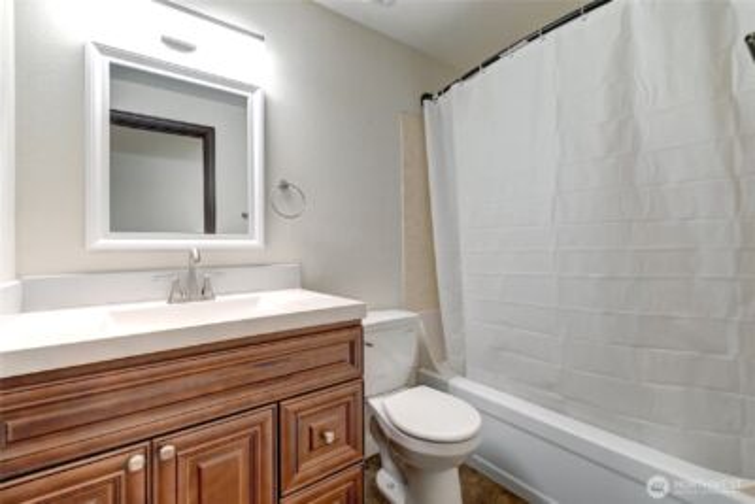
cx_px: 378
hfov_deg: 100.4
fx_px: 315
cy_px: 252
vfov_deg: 77.4
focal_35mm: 15
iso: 4000
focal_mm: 10
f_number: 11
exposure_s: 1/6
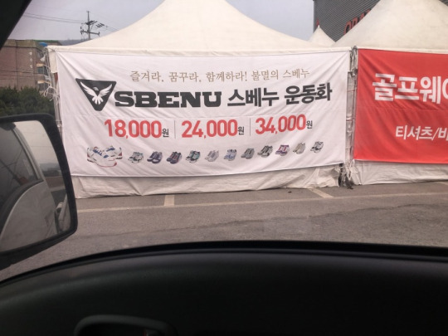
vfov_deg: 48.2
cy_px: 168
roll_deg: -2.4
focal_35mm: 29
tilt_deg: -5.9
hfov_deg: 61.7
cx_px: 224
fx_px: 375
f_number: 2.2
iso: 25
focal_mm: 4.15
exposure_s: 1/657
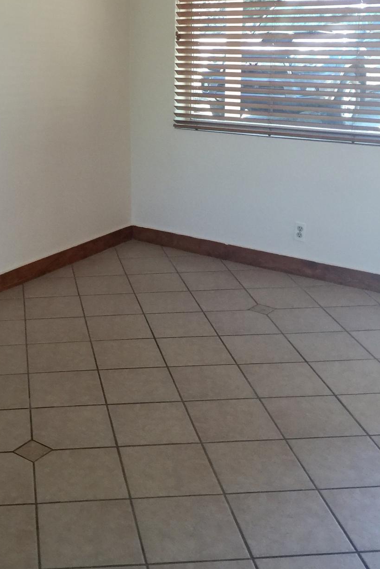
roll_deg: -0.7
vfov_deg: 40.0
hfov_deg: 26.6
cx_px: 37
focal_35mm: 49
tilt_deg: -9.1
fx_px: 776
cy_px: 207
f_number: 2.2
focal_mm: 4.15
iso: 32
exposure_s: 1/15
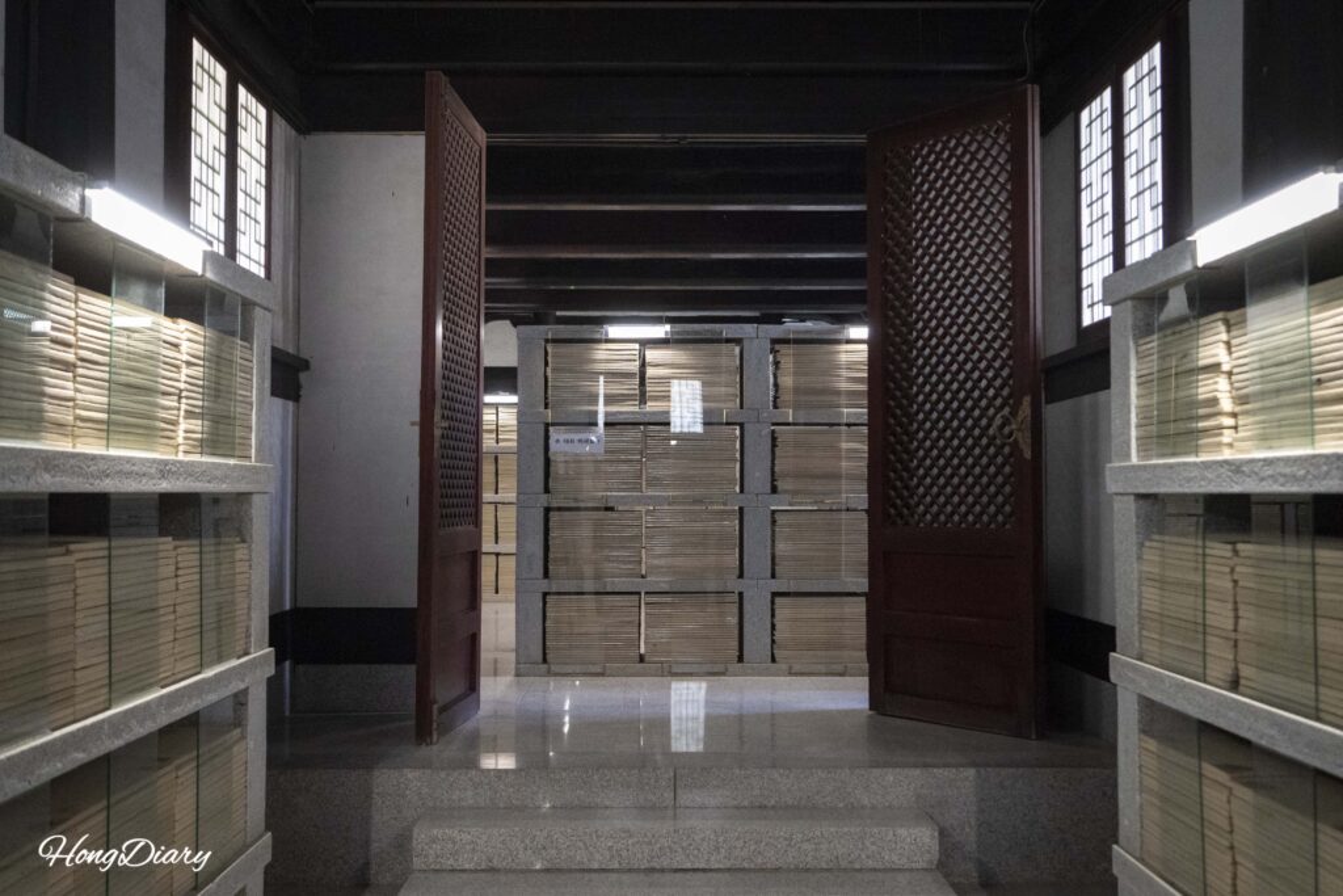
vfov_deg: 36.0
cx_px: 672
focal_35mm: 37
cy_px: 448
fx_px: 1380
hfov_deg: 51.9
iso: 12800
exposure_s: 1/160
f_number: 5
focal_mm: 37
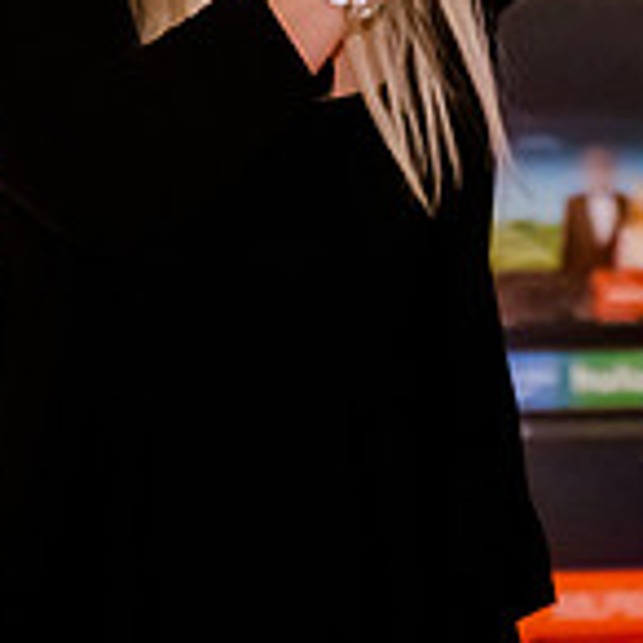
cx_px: 494
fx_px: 5842
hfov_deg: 6.3
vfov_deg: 6.2
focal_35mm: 278
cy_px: -205
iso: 5000
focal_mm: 70
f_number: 2.8
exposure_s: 1/160
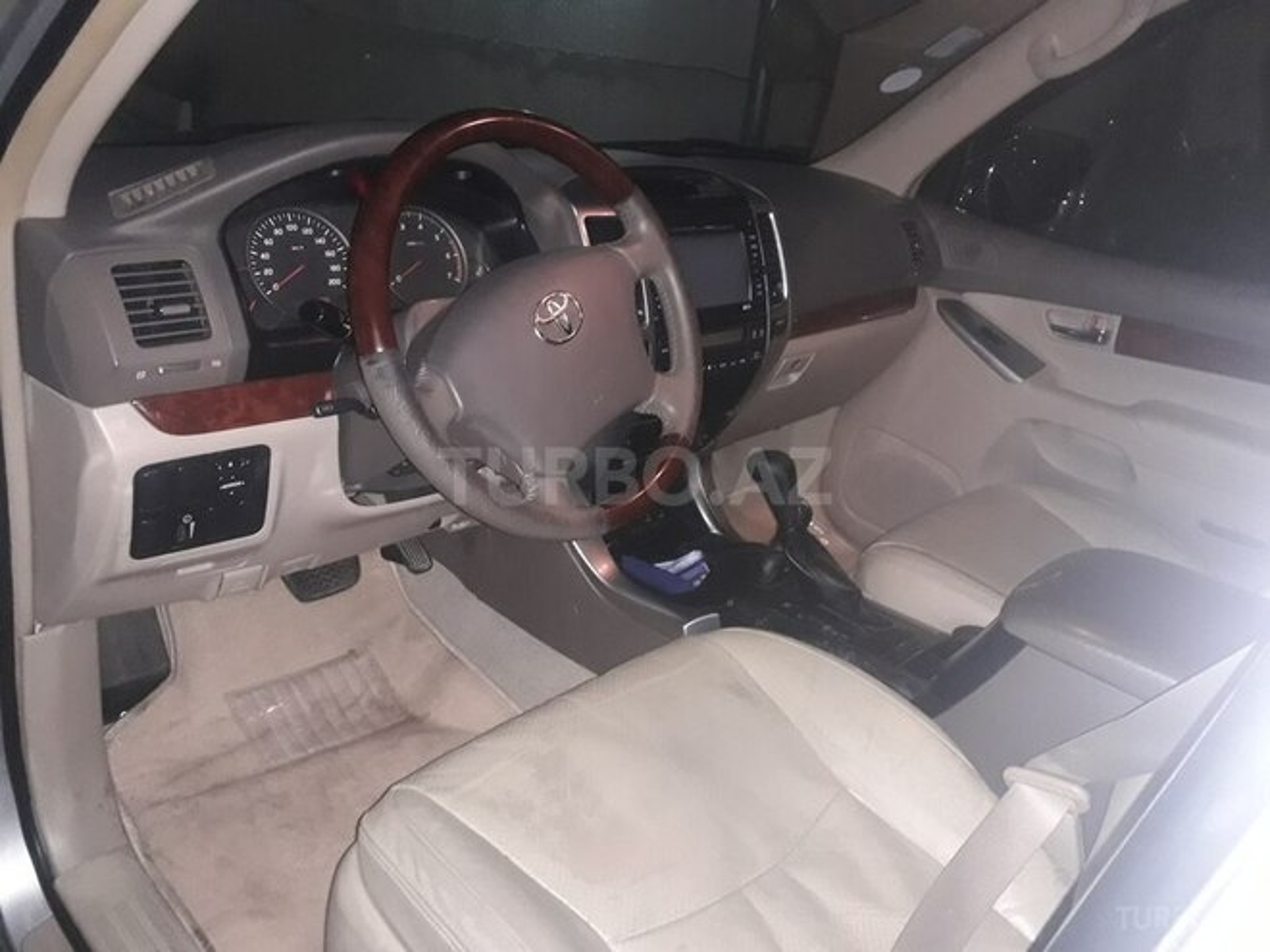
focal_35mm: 27
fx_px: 991
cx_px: 635
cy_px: 476
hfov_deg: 65.3
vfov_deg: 51.4
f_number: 1.9
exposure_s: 1/25
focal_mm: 3.6
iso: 250
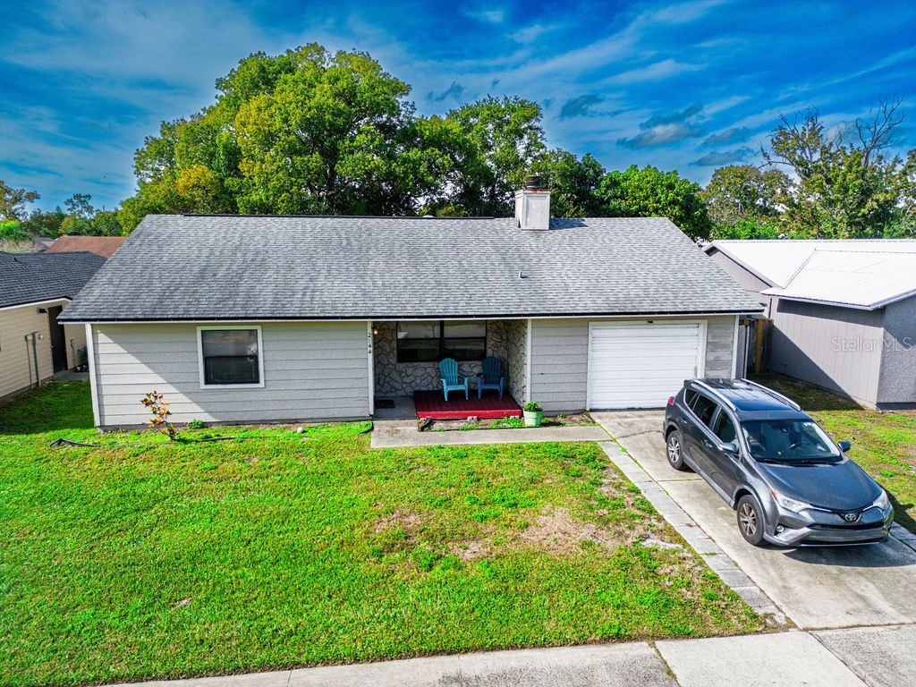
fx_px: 635
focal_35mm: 24
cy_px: 344
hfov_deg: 71.6
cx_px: 458
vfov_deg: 56.8
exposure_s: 1/2500
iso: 130
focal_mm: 6.72
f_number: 1.7
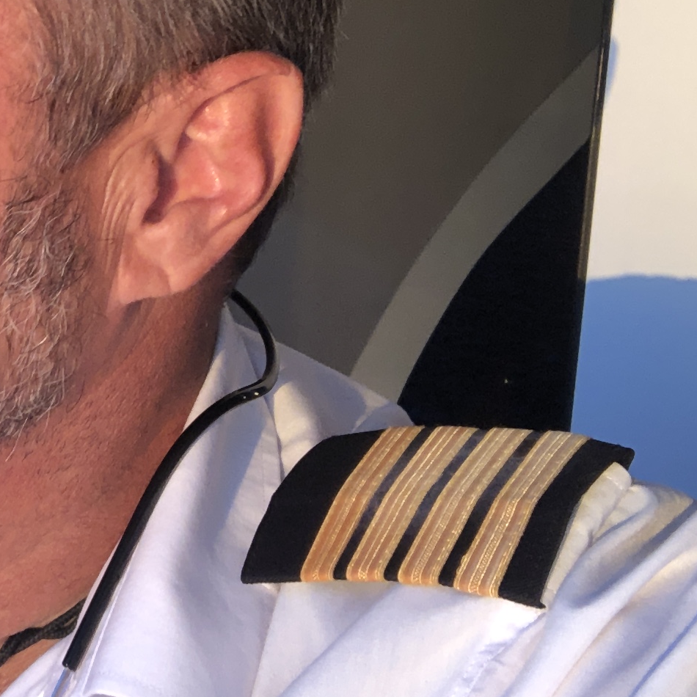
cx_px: -320
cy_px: 79
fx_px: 2096
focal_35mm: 92
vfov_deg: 18.6
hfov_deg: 17.2
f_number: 2.2
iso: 32
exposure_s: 1/120
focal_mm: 2.87
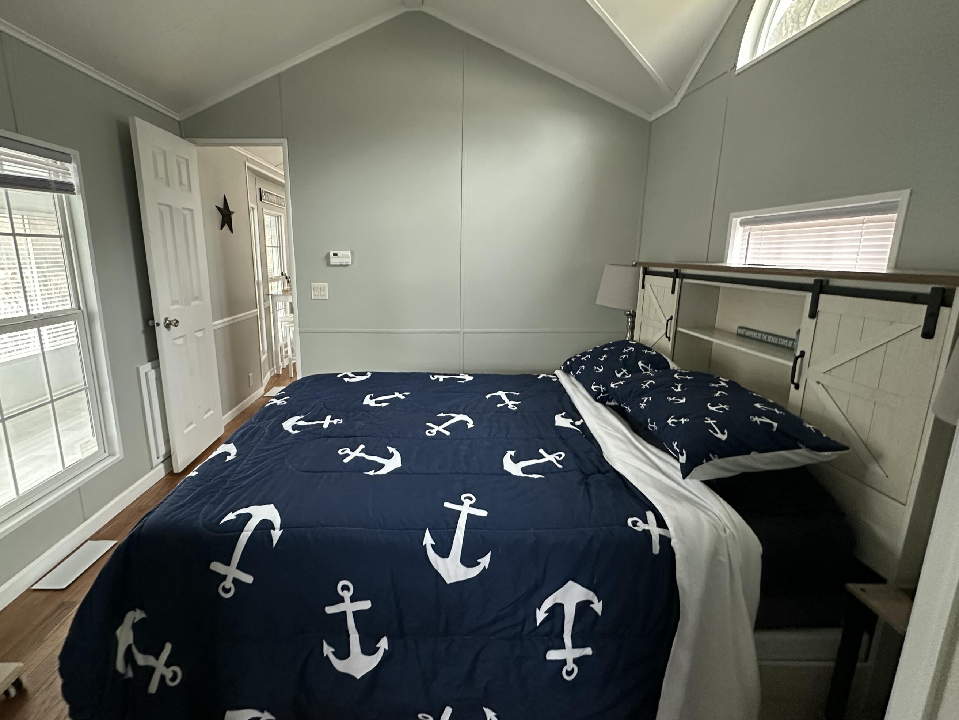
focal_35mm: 16
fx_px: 443
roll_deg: +0.0
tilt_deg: -11.6
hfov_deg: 94.2
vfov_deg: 78.0
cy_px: 341
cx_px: 433
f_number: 2.2
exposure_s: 1/60
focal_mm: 2.22
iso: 640
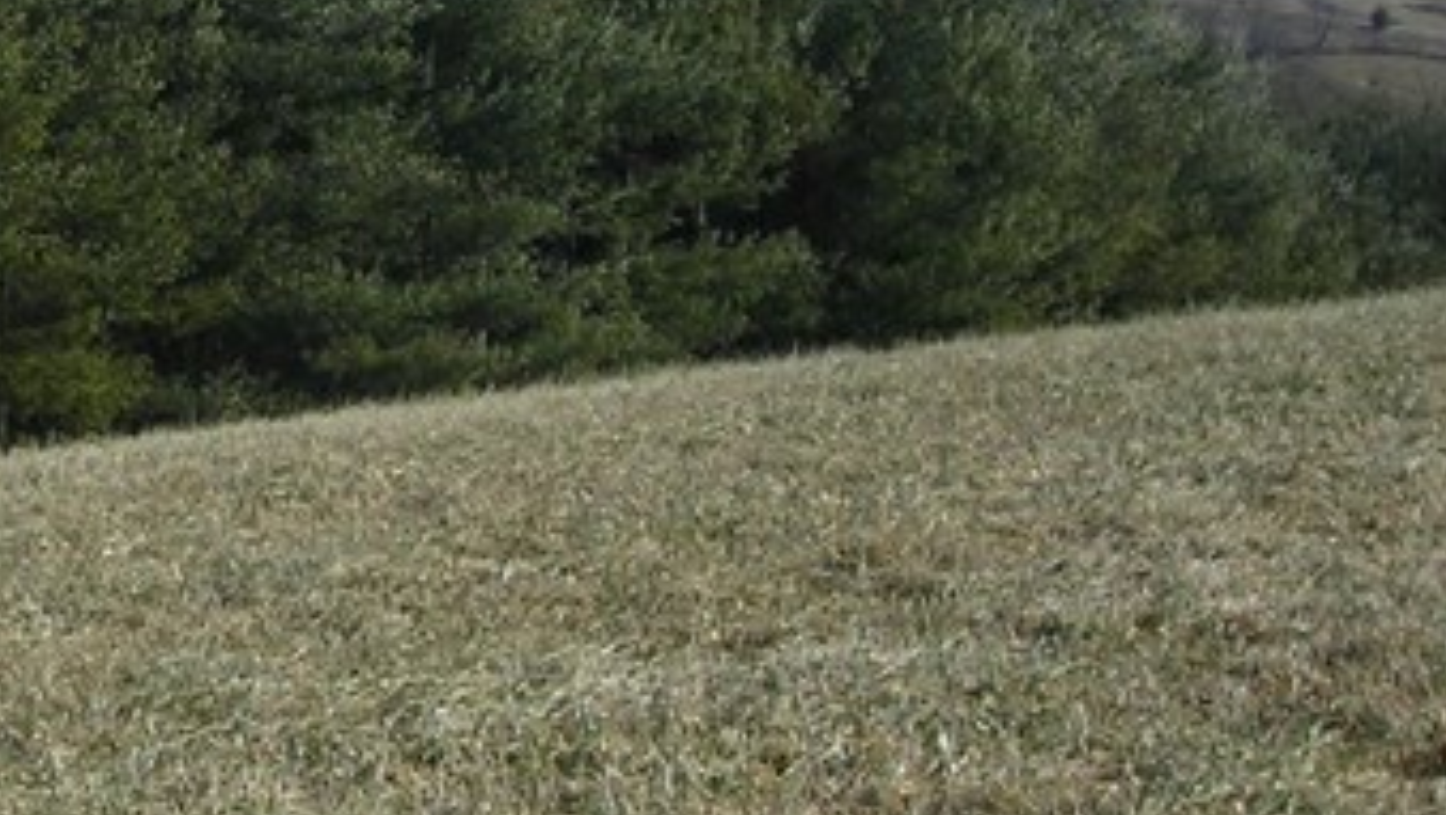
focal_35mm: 125
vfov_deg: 9.7
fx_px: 4795
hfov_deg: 16.4
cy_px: 149
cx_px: -324
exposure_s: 1/187
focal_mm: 6.3
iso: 50
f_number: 6.4
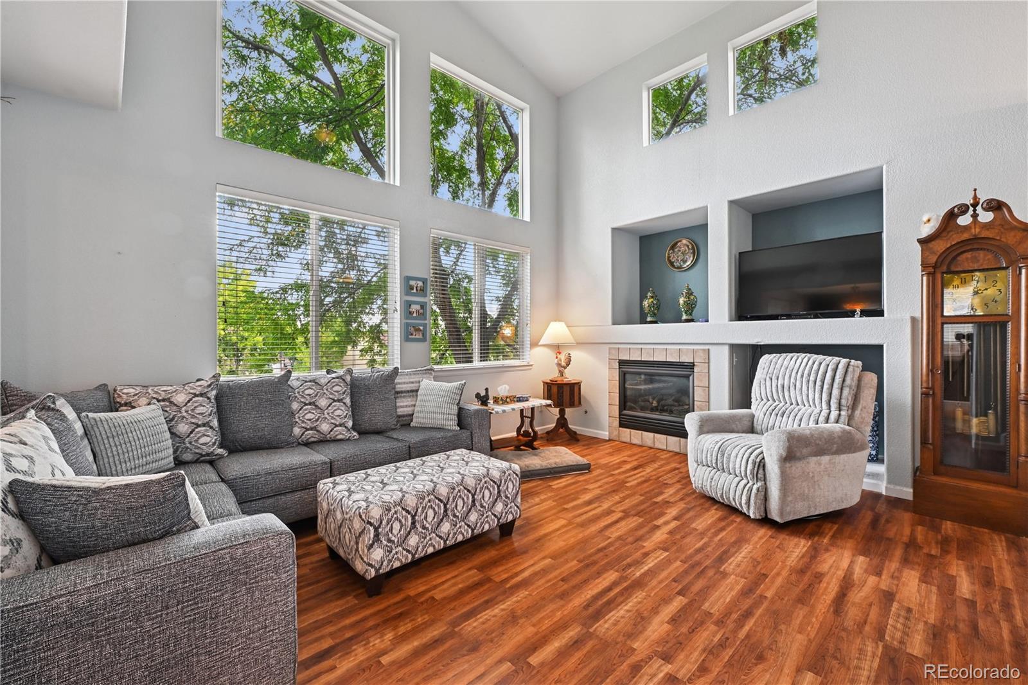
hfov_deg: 100.4
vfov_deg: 77.3
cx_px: 514
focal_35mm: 15
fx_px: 428
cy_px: 342
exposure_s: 1/8
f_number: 11
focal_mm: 15
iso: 800
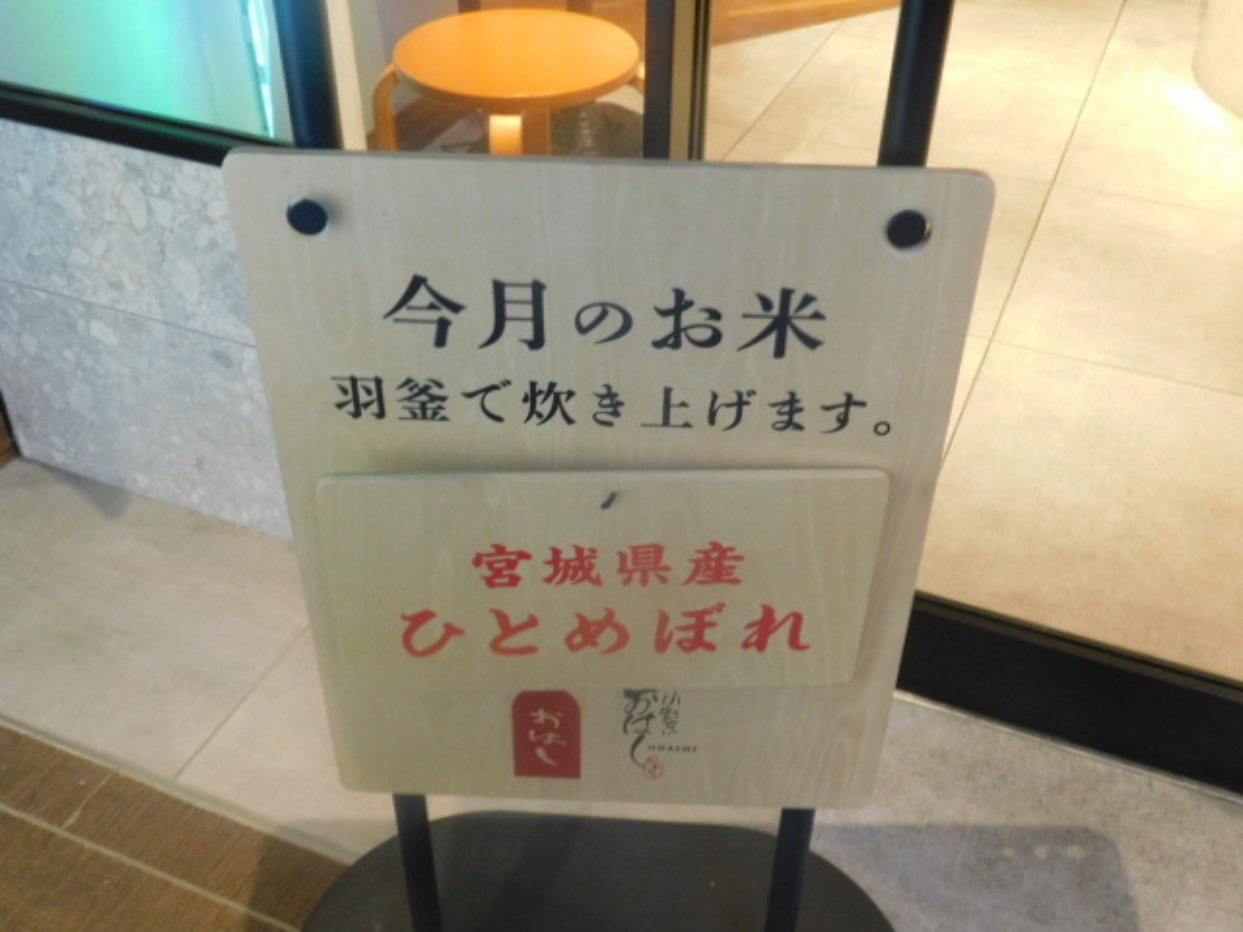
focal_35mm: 36
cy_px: 466
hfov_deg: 51.4
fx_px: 1293
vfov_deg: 39.7
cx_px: 622
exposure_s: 1/13
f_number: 3.5
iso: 400
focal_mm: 6.3
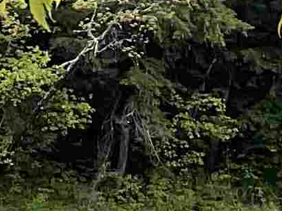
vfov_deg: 6.7
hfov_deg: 7.9
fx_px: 1784
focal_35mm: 219
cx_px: -556
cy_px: 323
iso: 16
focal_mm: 3
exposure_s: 1/135
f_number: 1.8
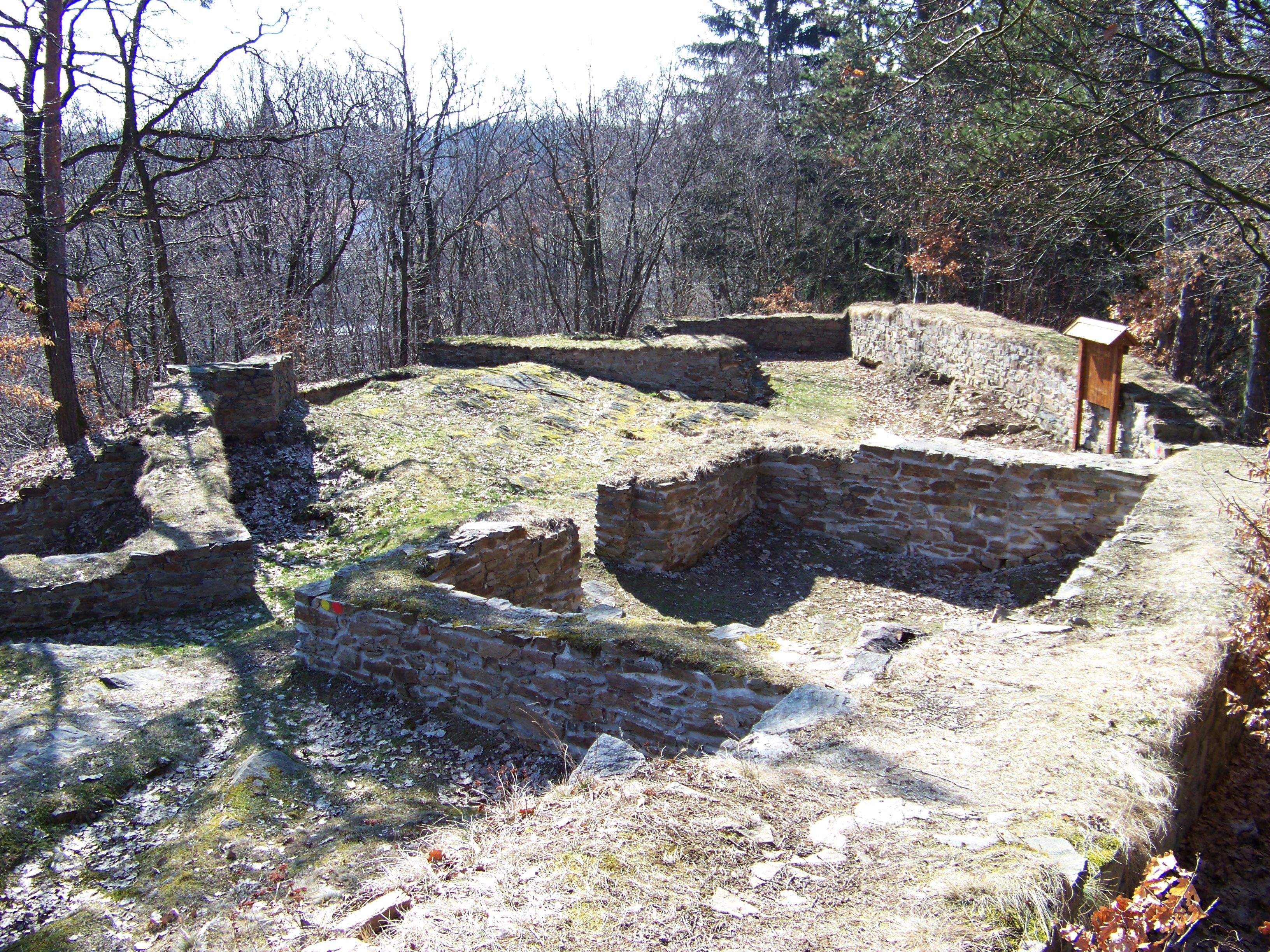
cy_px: 476
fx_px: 1321
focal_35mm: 36
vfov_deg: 39.7
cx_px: 635
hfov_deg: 51.4
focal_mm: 5.85
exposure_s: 1/250
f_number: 2.8
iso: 64
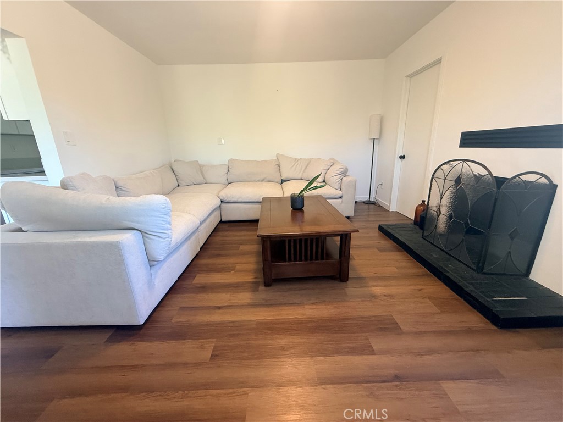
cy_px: 211
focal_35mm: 14
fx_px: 228
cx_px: 282
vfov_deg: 85.7
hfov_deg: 102.1
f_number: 2.2
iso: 320
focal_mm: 2.22
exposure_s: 1/66
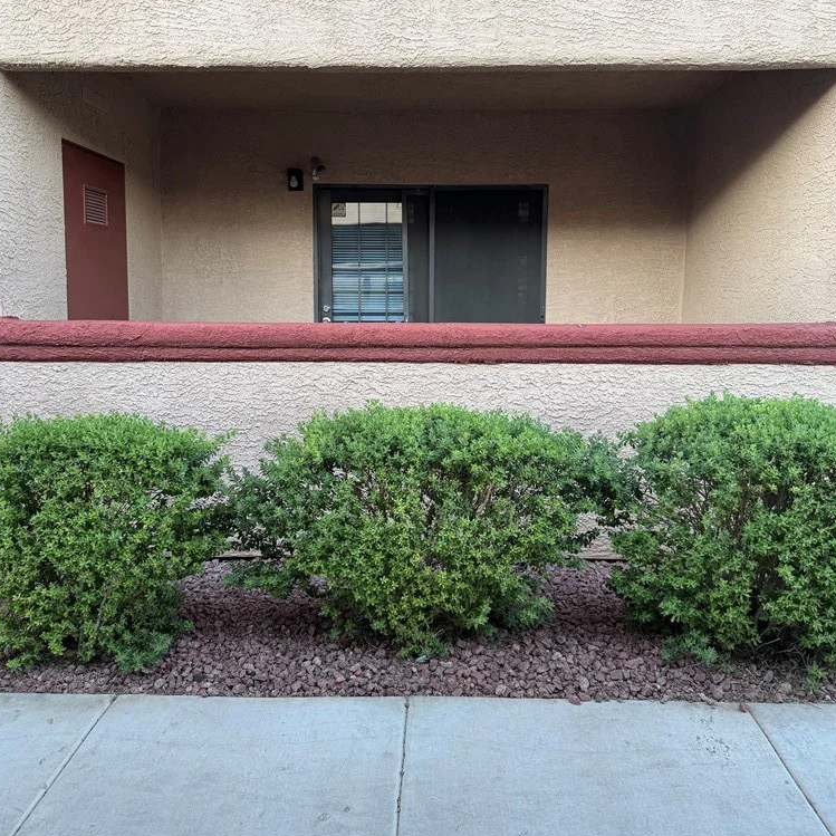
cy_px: 366
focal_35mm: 29
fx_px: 792
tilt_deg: -4.9
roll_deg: +0.7
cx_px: 420
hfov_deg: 55.6
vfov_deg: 55.5
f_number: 1.78
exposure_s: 1/121
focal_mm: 6.76
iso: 160
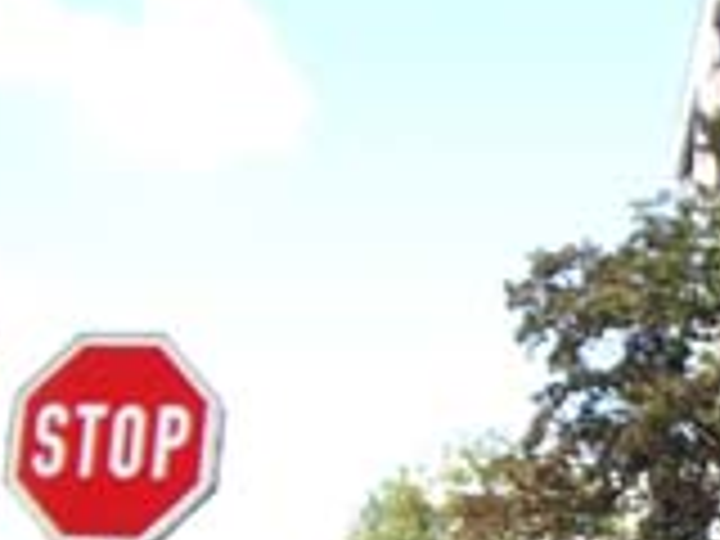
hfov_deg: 16.0
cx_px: 837
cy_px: 655
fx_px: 2475
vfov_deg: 12.2
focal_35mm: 119
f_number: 2.7
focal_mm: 6.2
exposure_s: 1/400
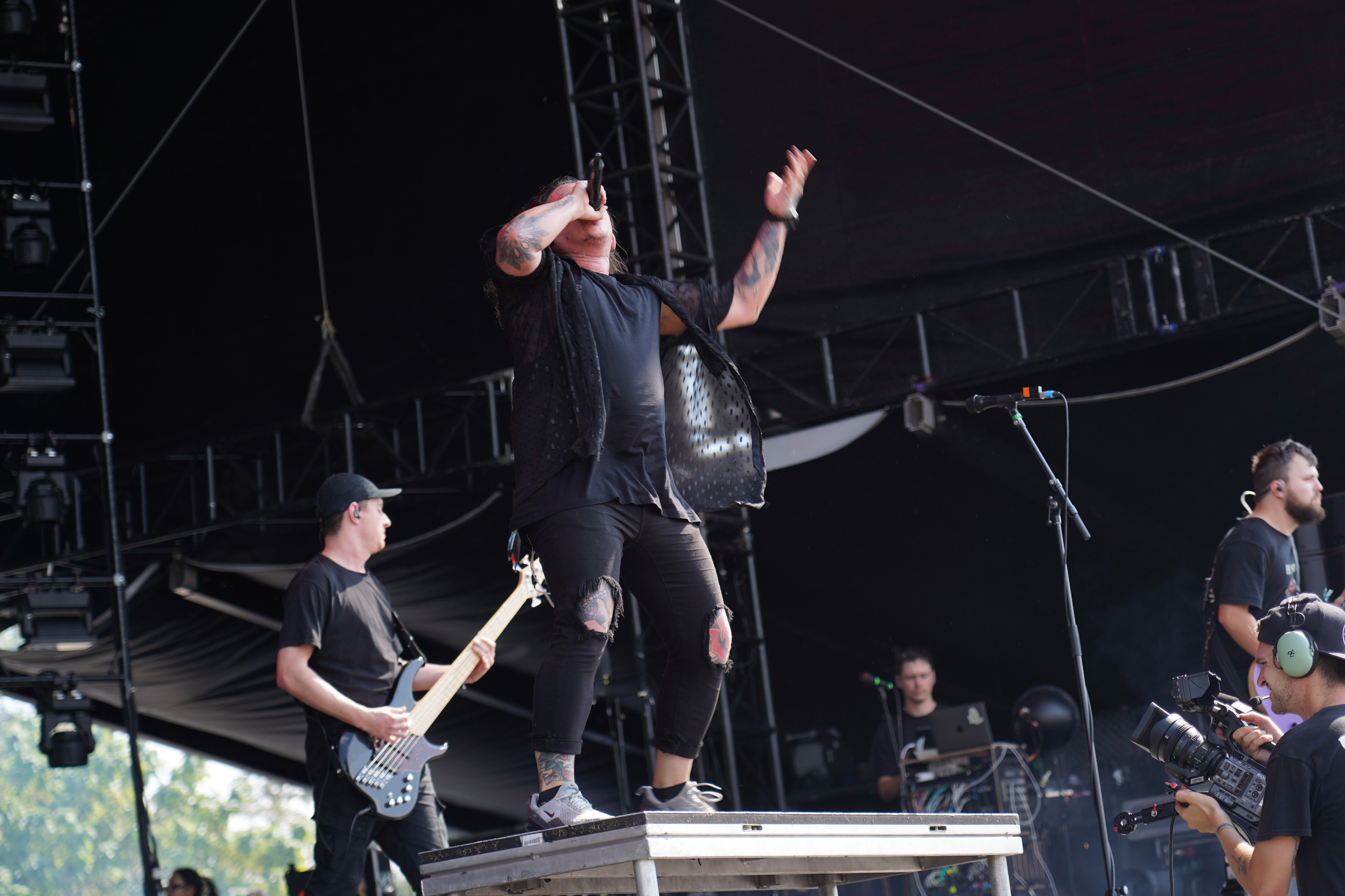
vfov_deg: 13.0
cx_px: 672
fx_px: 3923
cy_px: 448
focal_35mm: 105
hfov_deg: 19.5
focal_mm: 105
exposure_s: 1/200
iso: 100
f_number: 4
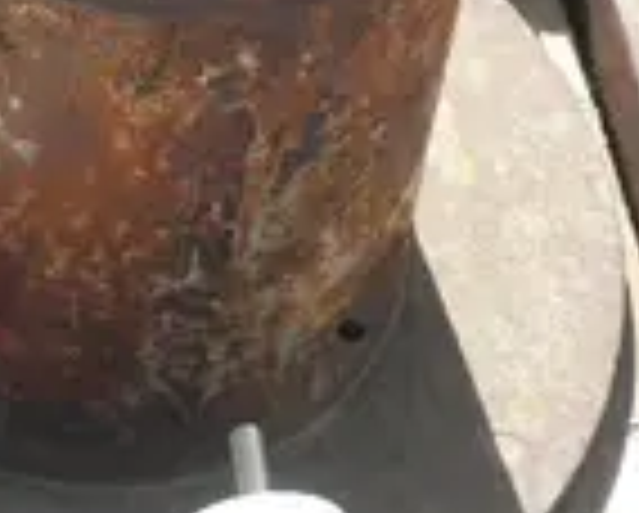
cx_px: -99
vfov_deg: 9.4
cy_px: -112
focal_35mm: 162
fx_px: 3068
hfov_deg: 11.7
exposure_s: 1/250
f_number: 3.8
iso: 64
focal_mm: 10.5
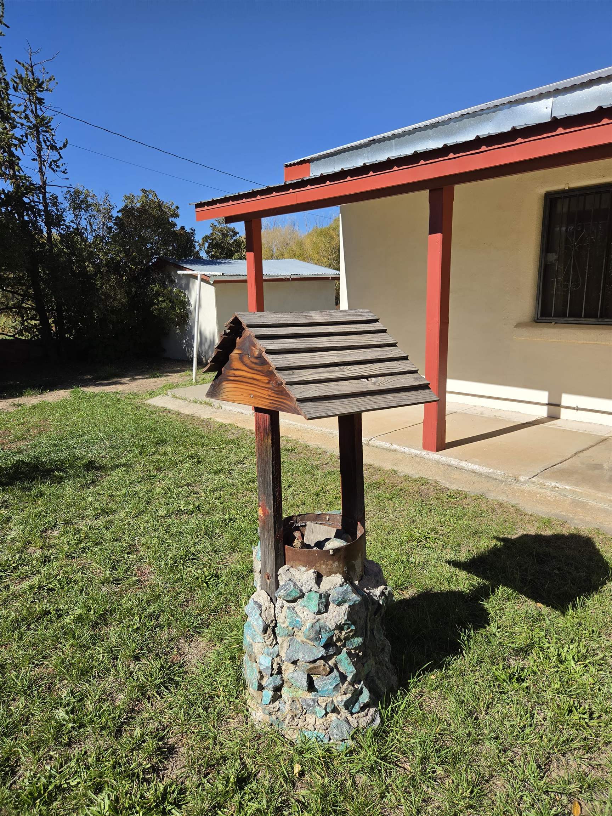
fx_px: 542
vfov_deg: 73.9
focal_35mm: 23
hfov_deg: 58.9
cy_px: 408
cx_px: 306
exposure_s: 1/5127
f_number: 1.8
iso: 80
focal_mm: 5.4
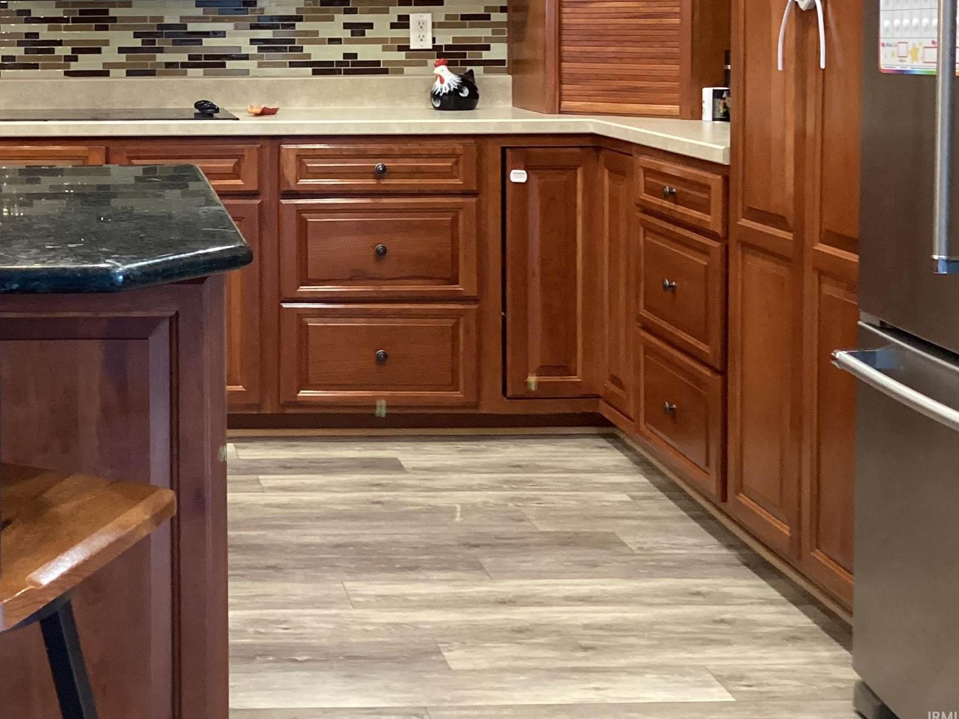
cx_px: 105
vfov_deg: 25.3
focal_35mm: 56
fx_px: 1551
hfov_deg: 32.7
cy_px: 79
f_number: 2.4
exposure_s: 1/40
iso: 320
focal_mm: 3.3
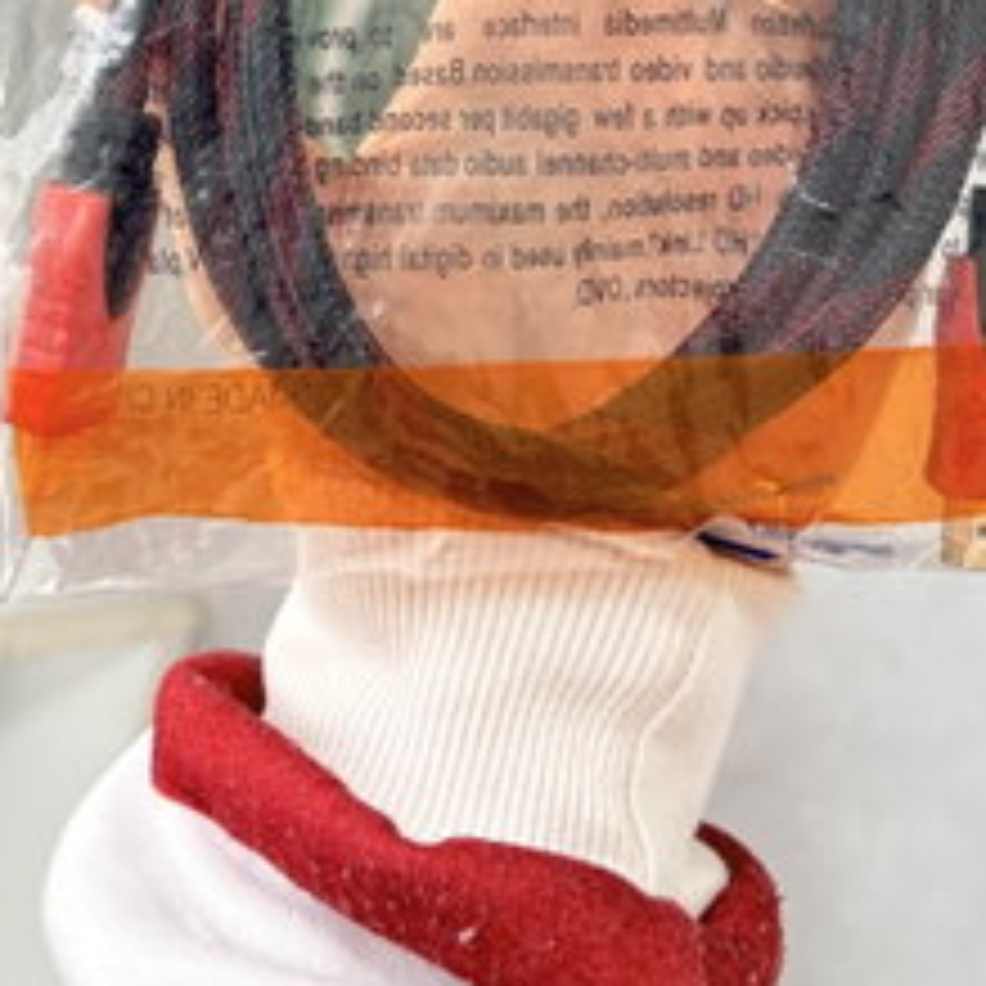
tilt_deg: -70.9
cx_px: 464
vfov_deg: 27.8
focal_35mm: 56
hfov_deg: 30.6
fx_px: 1805
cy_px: -106
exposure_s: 1/60
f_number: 1.6
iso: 250
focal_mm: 5.96
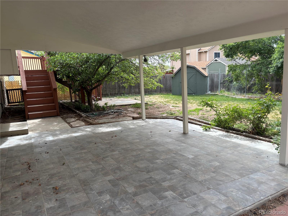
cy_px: 108
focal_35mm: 26
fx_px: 216
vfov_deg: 53.1
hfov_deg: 67.3
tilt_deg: -8.2
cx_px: 144
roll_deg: +2.5
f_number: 1.6
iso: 50
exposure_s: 1/707
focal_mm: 5.96
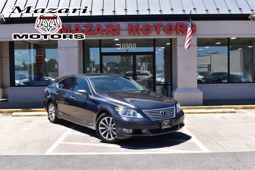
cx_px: 128
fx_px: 287
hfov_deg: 47.9
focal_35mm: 40
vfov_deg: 33.0
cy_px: 85
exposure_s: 1/400
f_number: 11
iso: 400
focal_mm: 27
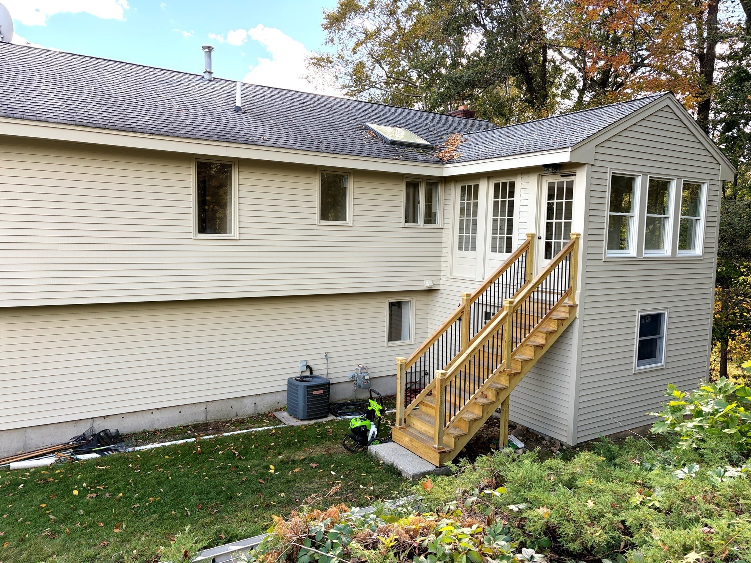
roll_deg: -0.8
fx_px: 564
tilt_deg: -4.4
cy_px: 282
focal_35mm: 26
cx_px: 376
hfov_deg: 67.3
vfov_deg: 53.1
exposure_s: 1/417
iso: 64
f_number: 1.6
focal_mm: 5.96
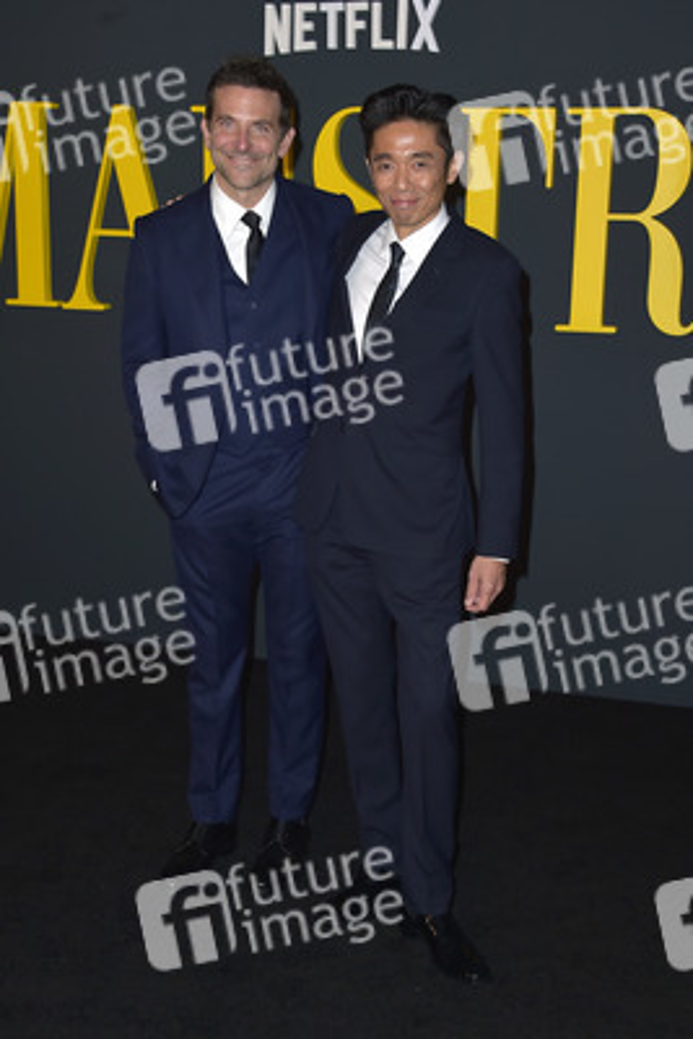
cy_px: 520
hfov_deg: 28.1
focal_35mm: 48
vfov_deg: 41.1
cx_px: 346
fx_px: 1385
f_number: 6.3
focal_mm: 48
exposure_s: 1/250
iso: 320
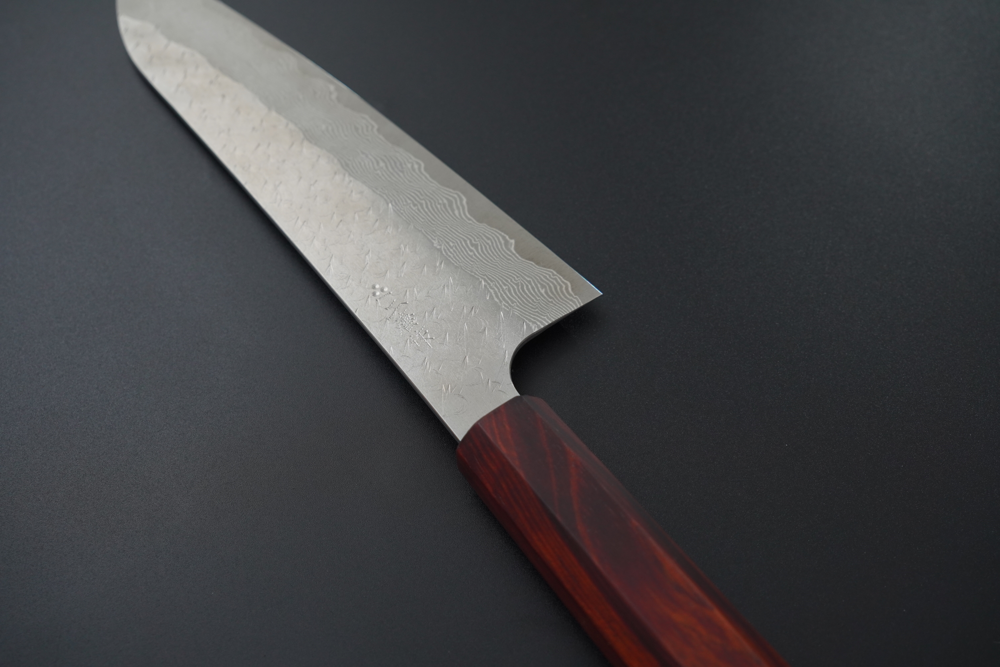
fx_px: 1108
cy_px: 334
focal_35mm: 40
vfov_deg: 33.5
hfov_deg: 48.6
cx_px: 500
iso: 500
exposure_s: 1/160
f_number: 5.6
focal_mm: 26.6
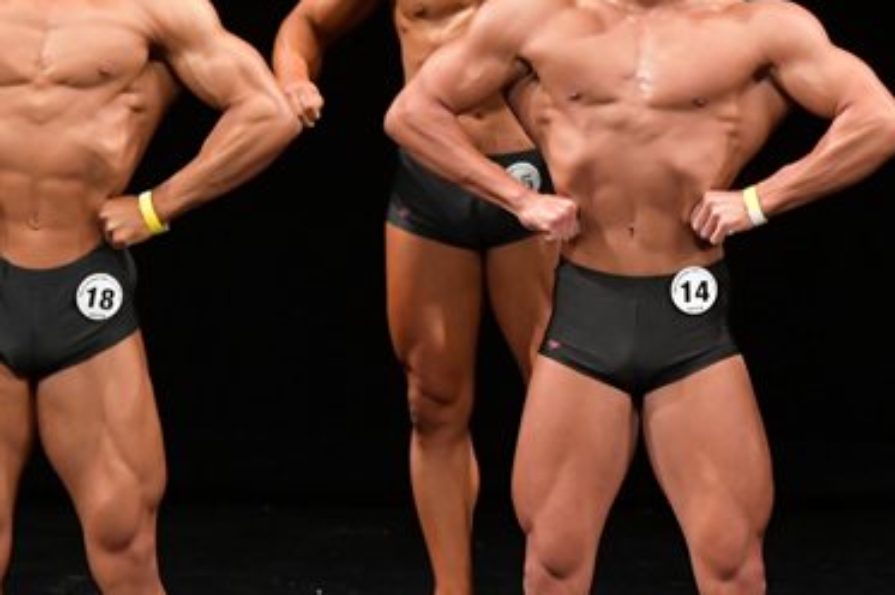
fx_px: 14704
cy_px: 331
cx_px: 699
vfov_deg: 2.3
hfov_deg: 3.5
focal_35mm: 592
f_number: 5.6
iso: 3200
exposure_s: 1/400
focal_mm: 190
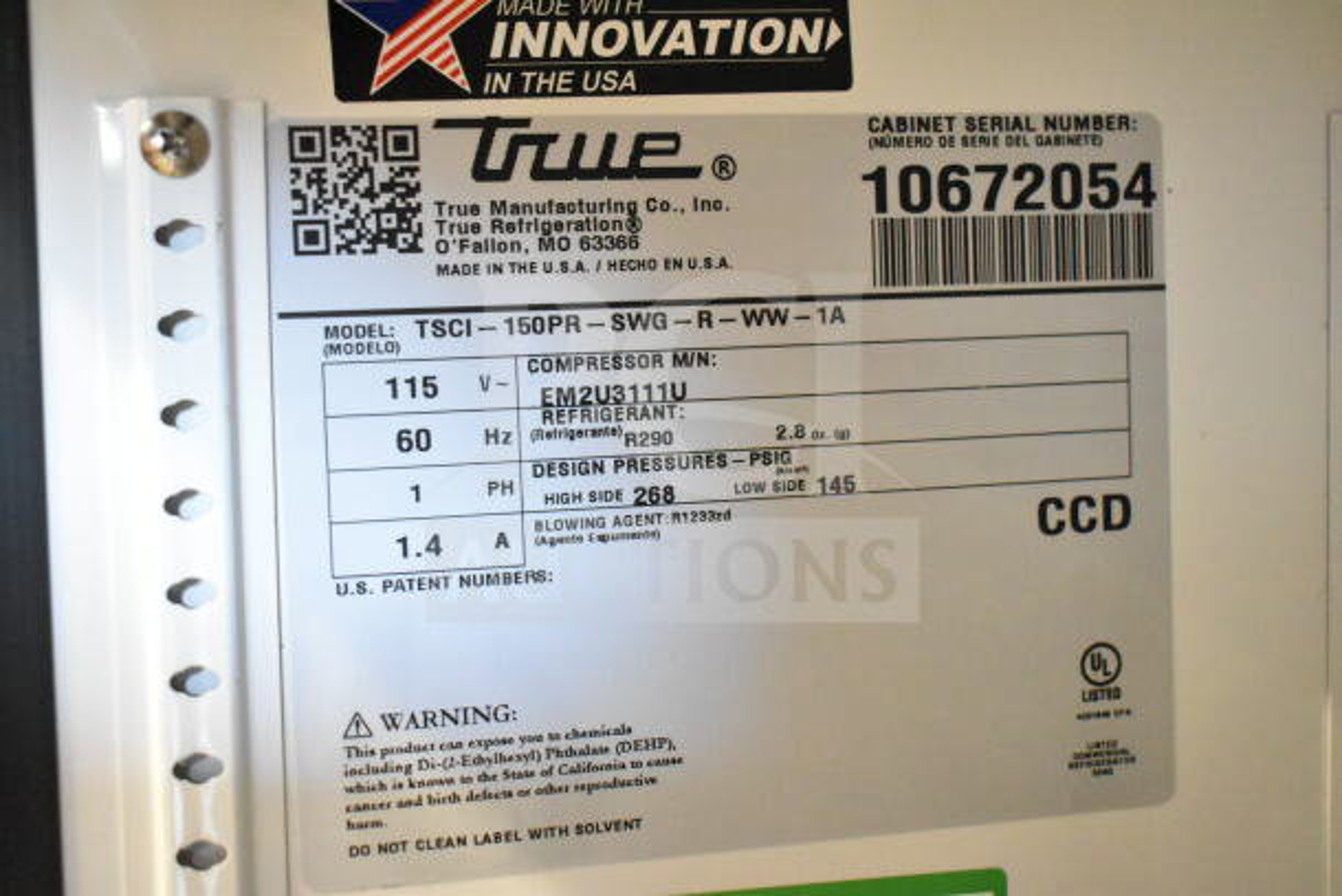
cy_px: 448
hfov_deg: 41.1
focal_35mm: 48
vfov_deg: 28.1
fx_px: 1790
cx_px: 671
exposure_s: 1/50
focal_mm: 32
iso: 12800
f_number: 4.5
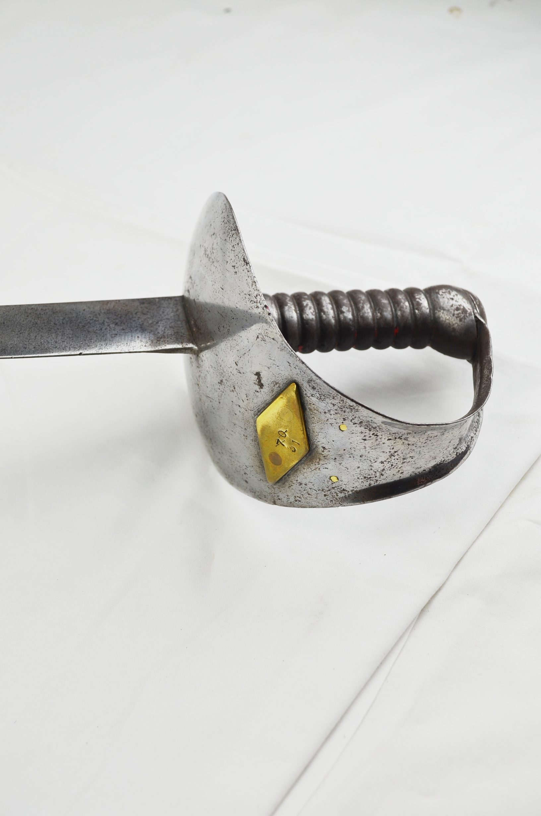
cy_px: 408
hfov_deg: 18.1
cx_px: 270
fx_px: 1698
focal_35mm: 75
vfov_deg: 27.0
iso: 220
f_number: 5.6
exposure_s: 1/125
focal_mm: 50
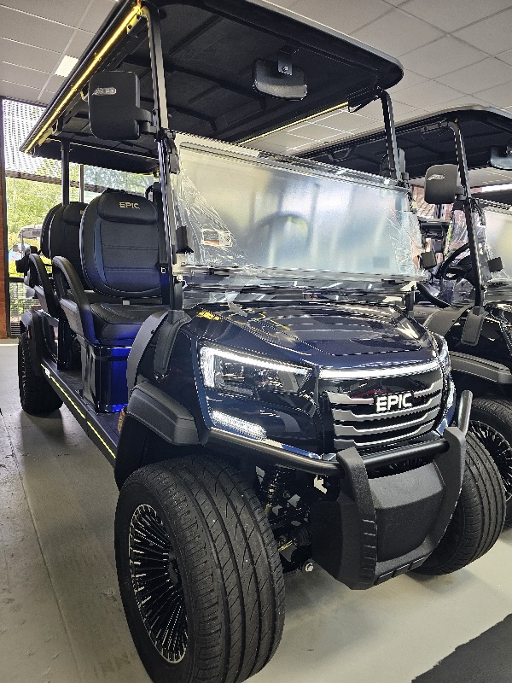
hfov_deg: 58.9
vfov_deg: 73.9
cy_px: 342
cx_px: 256
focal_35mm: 23
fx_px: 454
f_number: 1.7
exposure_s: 1/120
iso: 200
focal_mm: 6.3
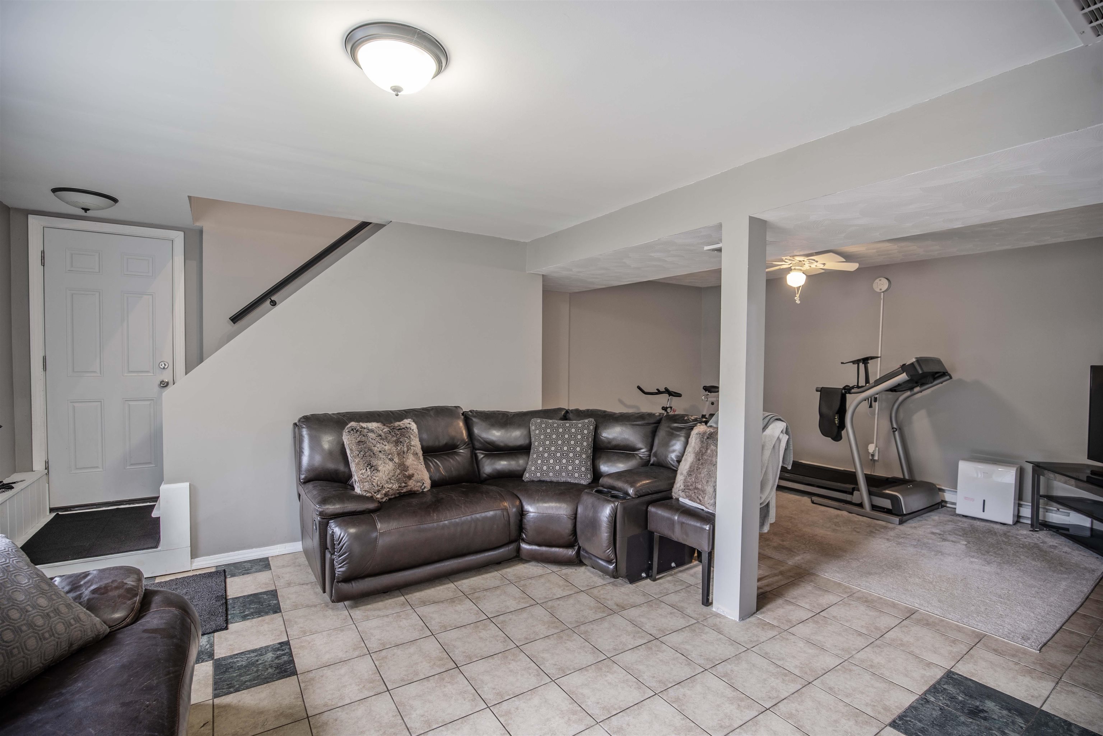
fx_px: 490
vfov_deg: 73.7
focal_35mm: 16
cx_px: 552
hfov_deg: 96.7
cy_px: 368
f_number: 4
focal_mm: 16
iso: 100
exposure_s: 1/2.5
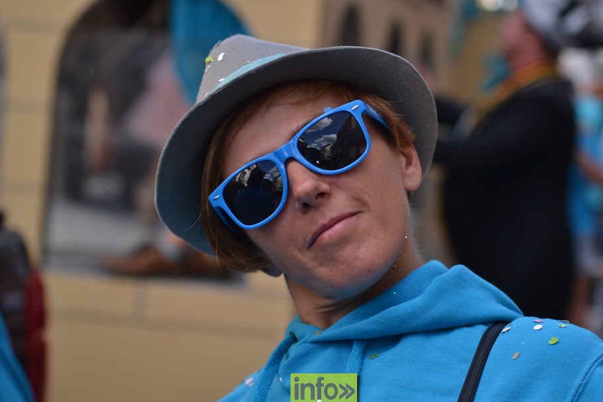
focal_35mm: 95
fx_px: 1592
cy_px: 200
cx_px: 324
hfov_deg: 21.4
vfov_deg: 14.4
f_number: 2.8
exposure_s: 1/400
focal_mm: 56
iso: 100
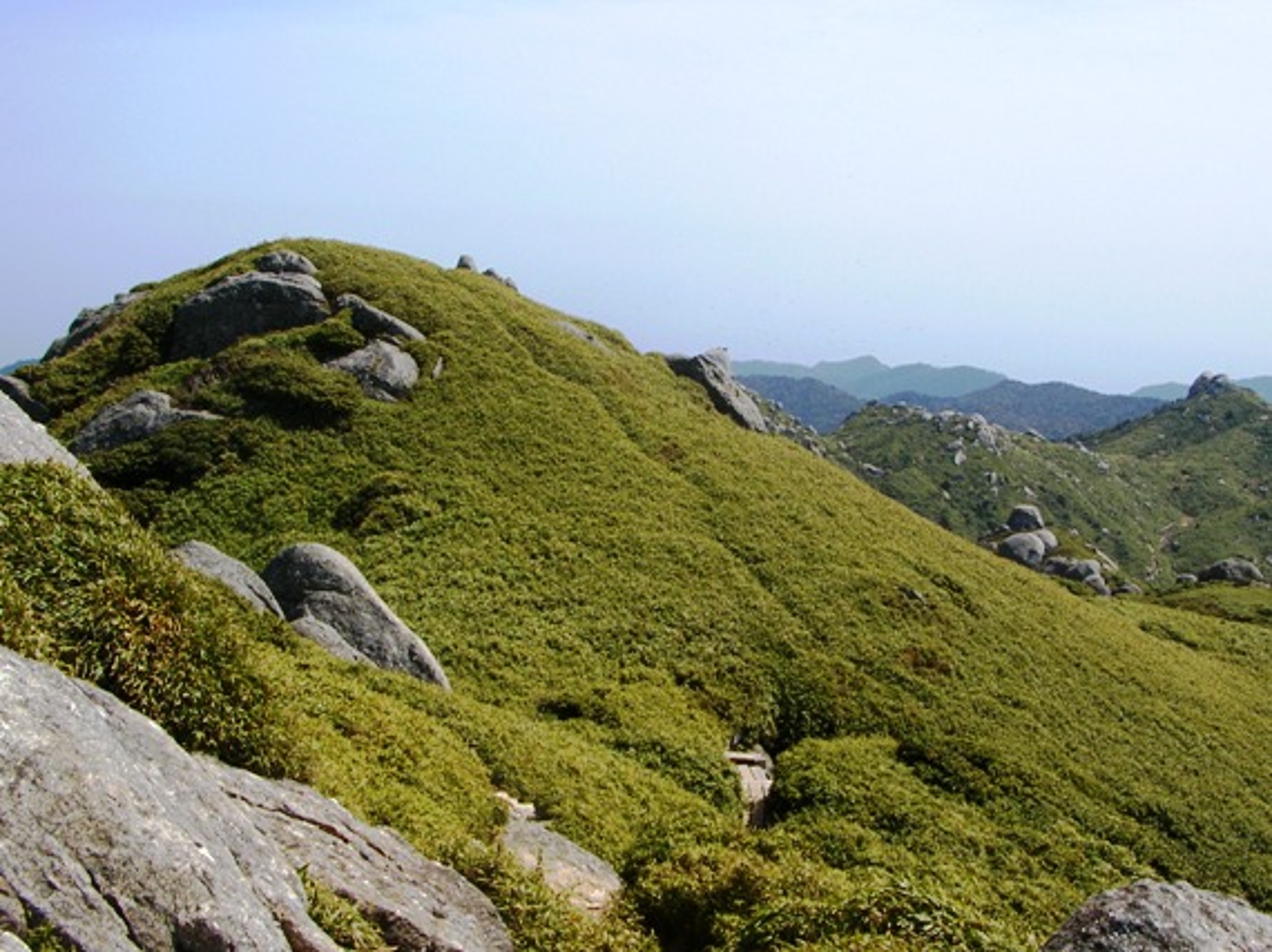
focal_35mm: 35
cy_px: 476
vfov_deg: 40.7
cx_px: 636
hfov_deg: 52.6
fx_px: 1286
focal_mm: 5.8
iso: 50
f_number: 5.6
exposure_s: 1/310
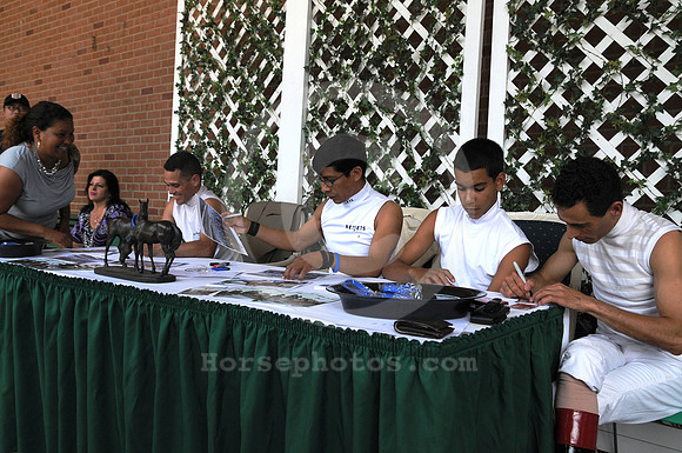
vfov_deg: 39.9
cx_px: 341
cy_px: 226
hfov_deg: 57.3
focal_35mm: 33
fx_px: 624
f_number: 5
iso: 500
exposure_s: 1/800
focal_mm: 22
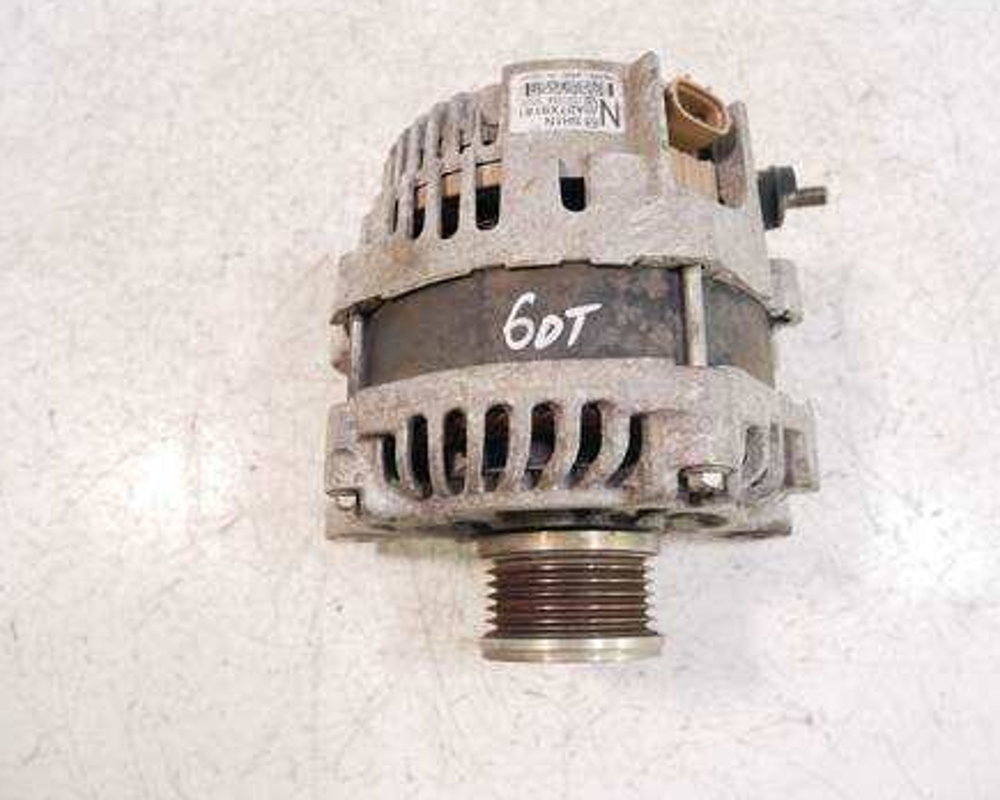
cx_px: 529
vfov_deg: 51.5
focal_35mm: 28
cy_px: 389
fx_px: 829
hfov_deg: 62.2
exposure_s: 1/60
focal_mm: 13
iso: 1000
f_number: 3.5
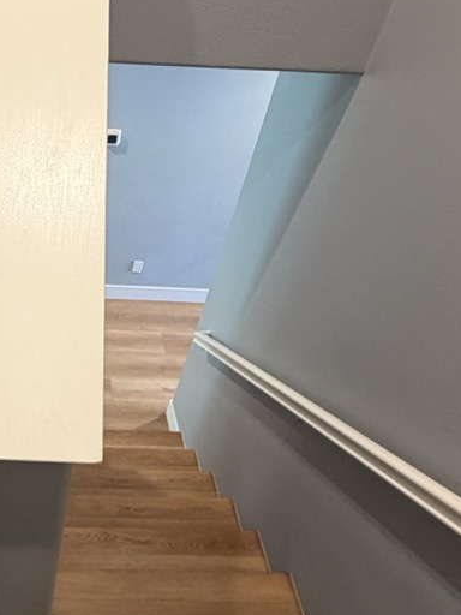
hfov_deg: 37.6
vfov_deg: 52.4
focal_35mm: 35
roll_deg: -3.5
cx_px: 32
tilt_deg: -40.3
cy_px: 263
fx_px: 621
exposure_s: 1/60
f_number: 2.2
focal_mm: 2.22
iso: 250
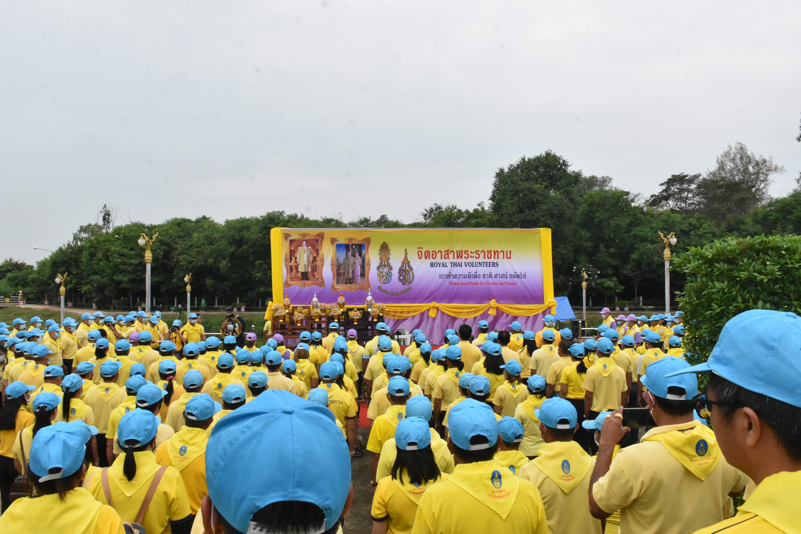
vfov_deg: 47.9
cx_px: 400
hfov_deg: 67.4
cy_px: 267
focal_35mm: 27
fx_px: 601
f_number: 16
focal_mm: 18
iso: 2000
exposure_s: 1/1000
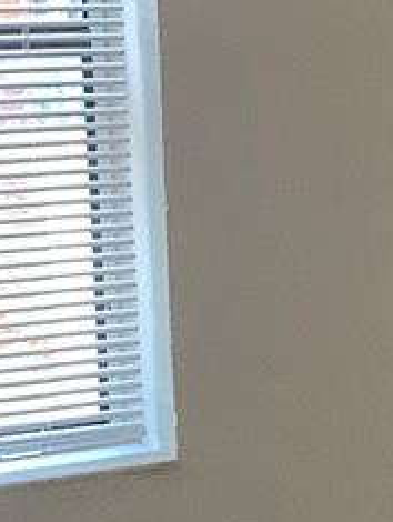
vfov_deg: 12.5
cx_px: 493
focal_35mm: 158
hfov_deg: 9.3
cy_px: 213
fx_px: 2385
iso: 64
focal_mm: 3.3
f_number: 2.4
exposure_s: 1/120
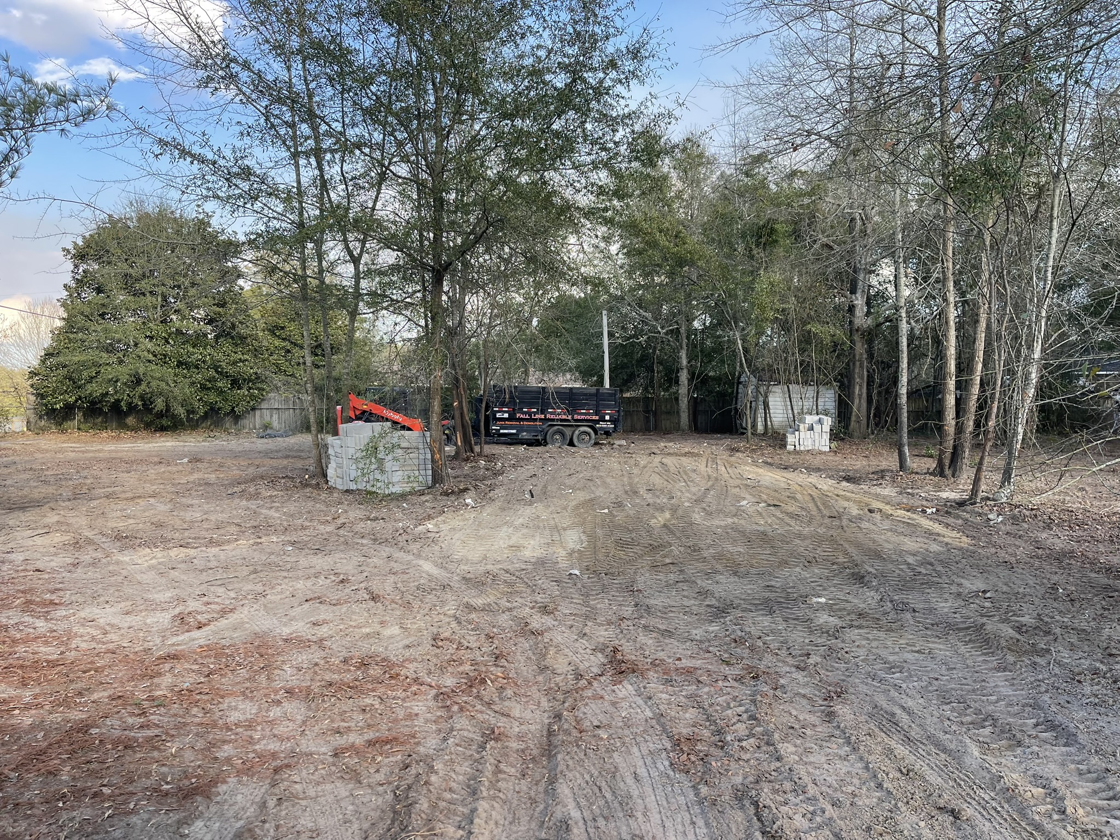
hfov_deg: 69.4
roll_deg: -0.3
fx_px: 809
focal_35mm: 25
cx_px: 560
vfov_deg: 54.9
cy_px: 420
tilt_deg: -3.5
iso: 32
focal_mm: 5.1
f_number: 1.6
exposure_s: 1/450
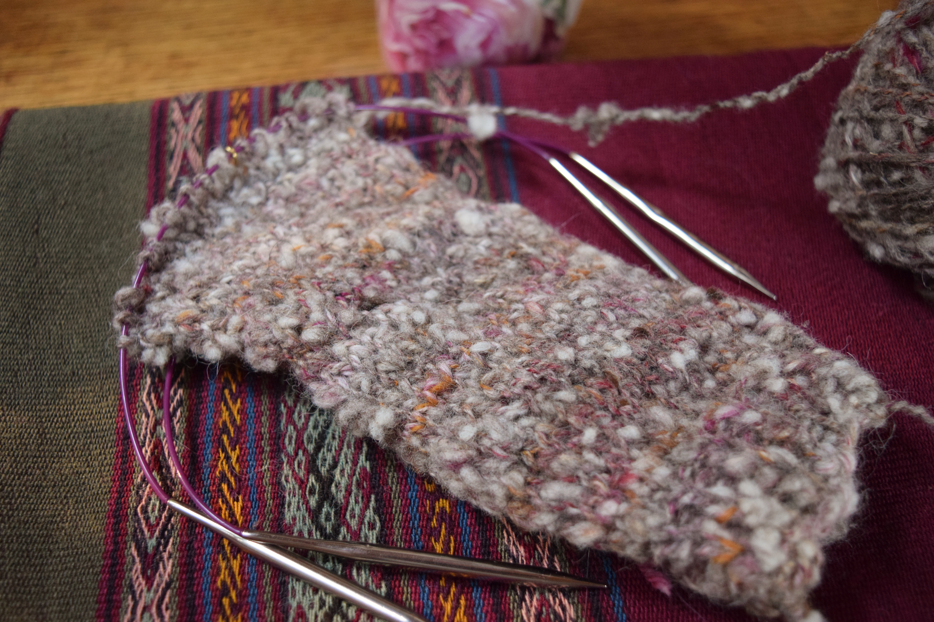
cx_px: 467
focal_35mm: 39
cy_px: 311
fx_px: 1012
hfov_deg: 49.6
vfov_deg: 34.2
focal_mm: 26
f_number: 4
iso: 2000
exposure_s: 1/60
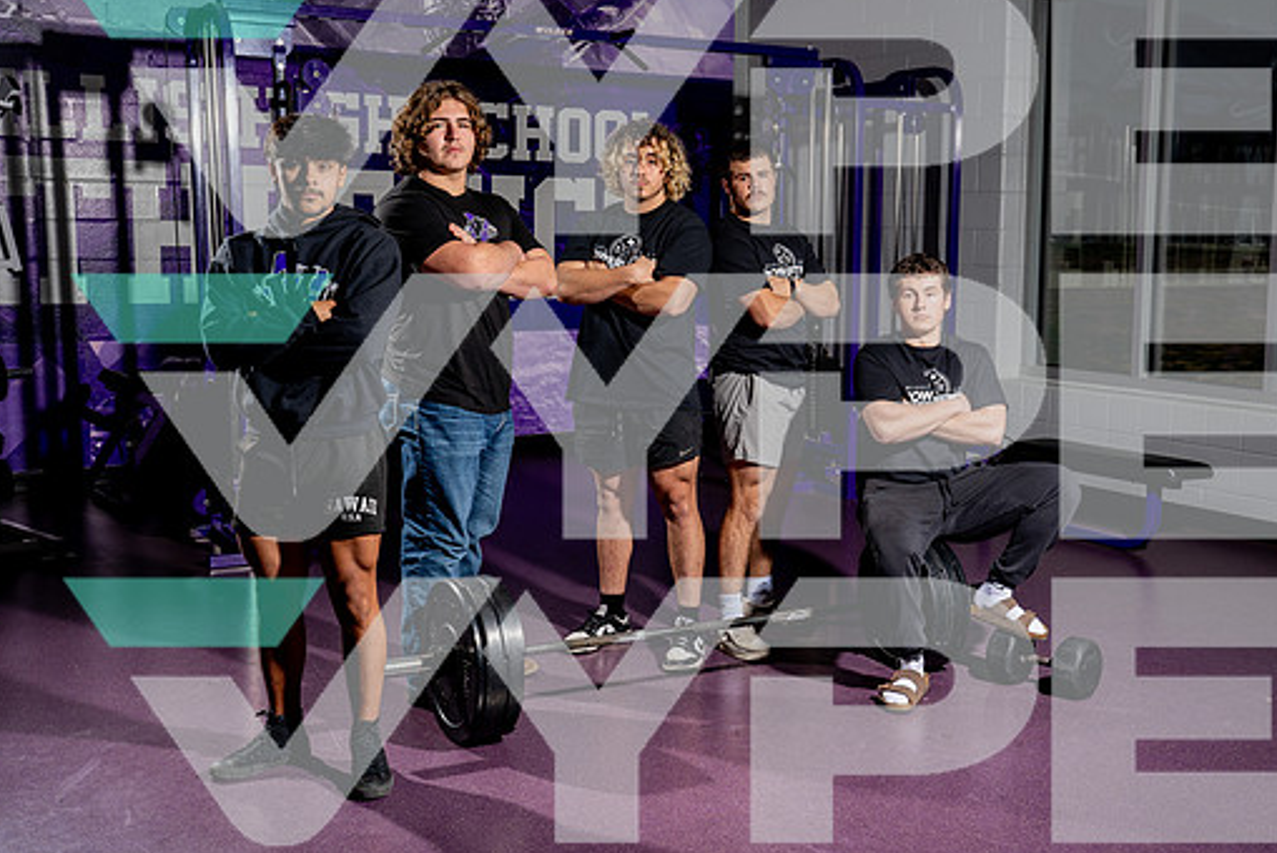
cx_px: 710
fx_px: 1455
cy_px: 408
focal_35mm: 41
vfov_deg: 32.7
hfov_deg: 47.3
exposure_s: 1/250
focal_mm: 36
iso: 100
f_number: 8
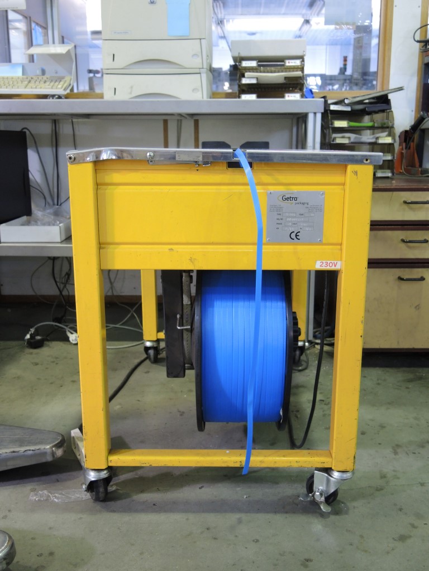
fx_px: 578
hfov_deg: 40.7
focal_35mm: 35
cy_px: 286
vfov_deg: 52.6
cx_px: 214
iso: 400
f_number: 2.2
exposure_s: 1/25
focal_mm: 7.6
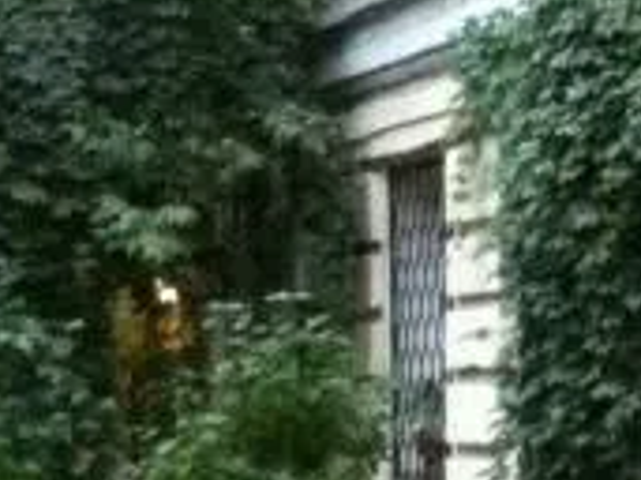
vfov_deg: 7.1
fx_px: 3867
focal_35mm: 209
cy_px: 553
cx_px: 1001
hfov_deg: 9.2
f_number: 2.8
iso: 640
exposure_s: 1/15
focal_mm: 3.85
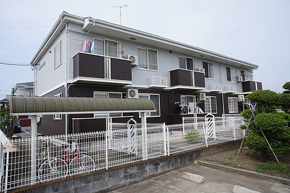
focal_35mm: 24
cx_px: 145
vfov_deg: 53.1
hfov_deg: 73.8
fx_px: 193
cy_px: 96
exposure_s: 1/200
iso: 200
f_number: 11
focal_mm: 16
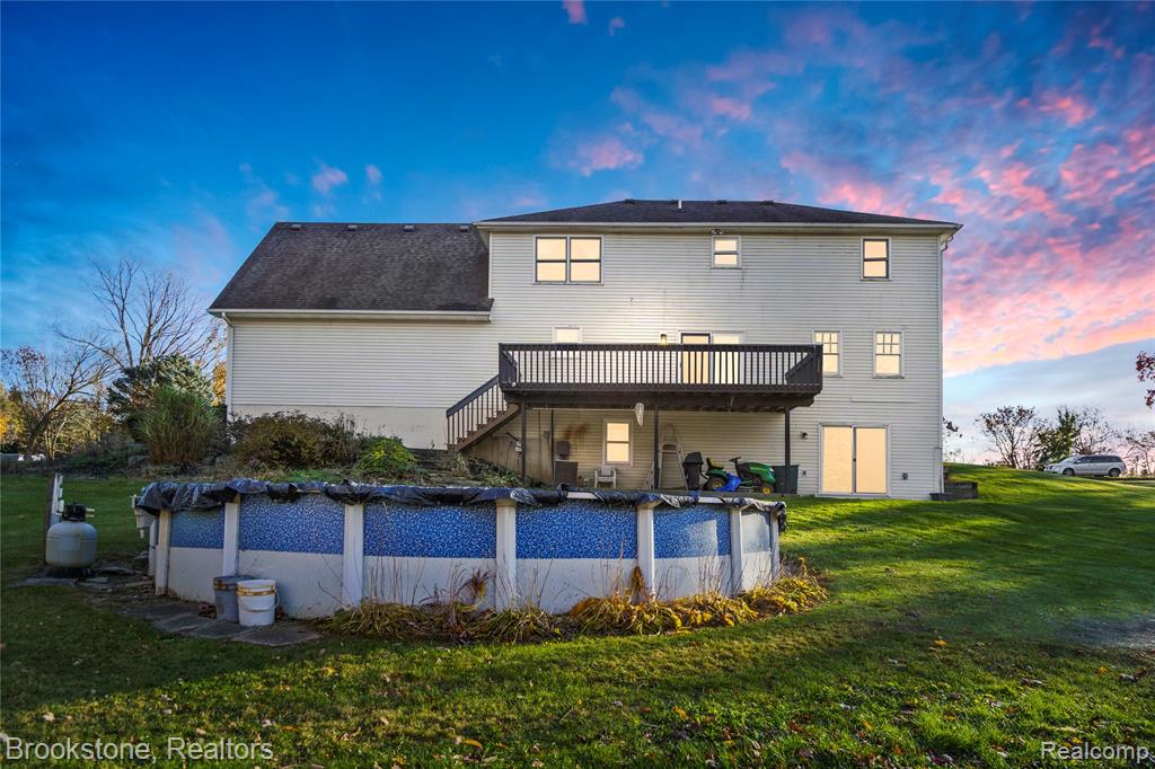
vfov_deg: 55.1
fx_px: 738
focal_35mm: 23
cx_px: 578
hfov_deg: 76.1
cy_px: 384
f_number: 4
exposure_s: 1/320
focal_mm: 23
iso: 100
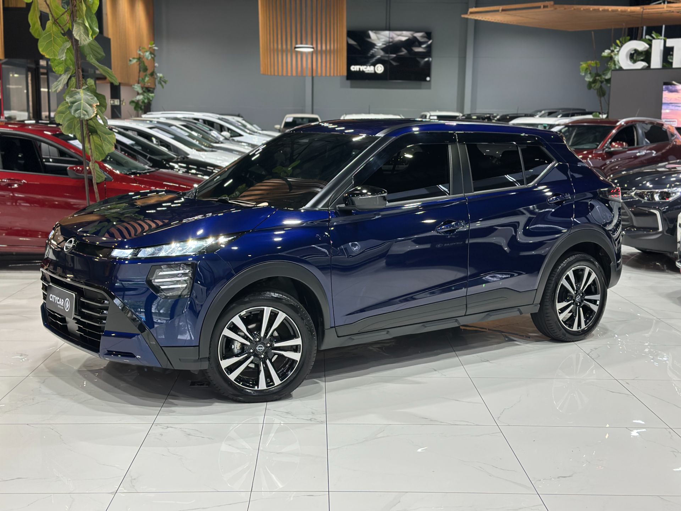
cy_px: 256
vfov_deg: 30.3
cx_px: 340
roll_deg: -0.7
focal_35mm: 48
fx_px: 944
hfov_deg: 39.7
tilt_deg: -9.1
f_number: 1.78
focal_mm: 6.86
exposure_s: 1/60
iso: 125
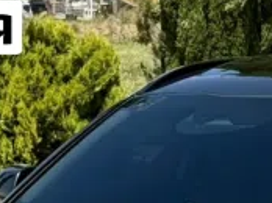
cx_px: 258
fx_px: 1389
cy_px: 280
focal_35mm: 177
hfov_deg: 11.1
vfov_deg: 8.2
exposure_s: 1/6536
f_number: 1.78
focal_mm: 6.76
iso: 100
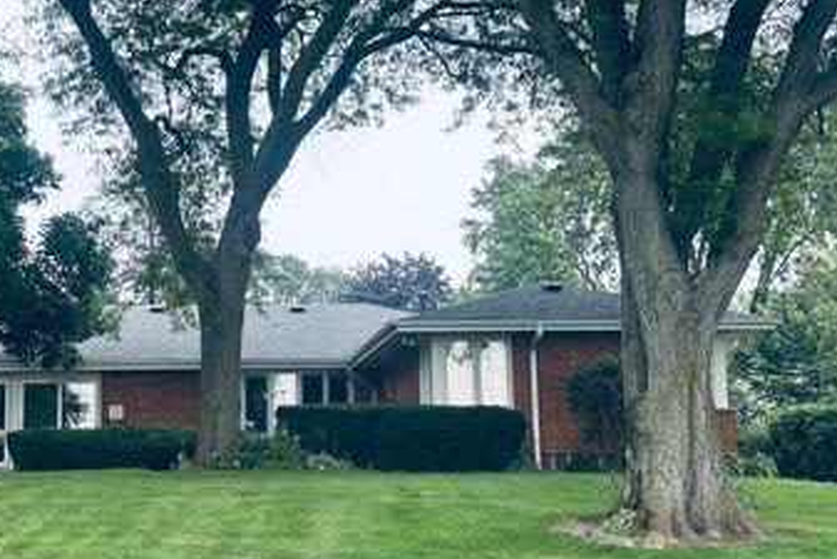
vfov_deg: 18.4
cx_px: 325
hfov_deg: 27.3
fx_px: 1721
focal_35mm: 74
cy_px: 260
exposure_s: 1/426
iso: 64
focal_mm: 6.86
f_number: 1.78
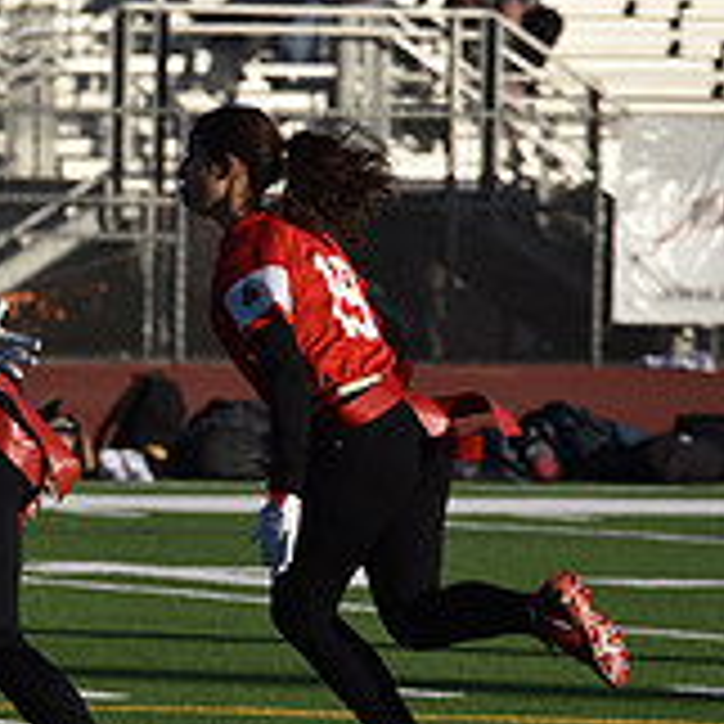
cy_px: 335
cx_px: -189
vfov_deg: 2.9
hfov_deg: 2.9
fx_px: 14505
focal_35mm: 613
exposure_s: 1/4000
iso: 560
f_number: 5.6
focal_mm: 200
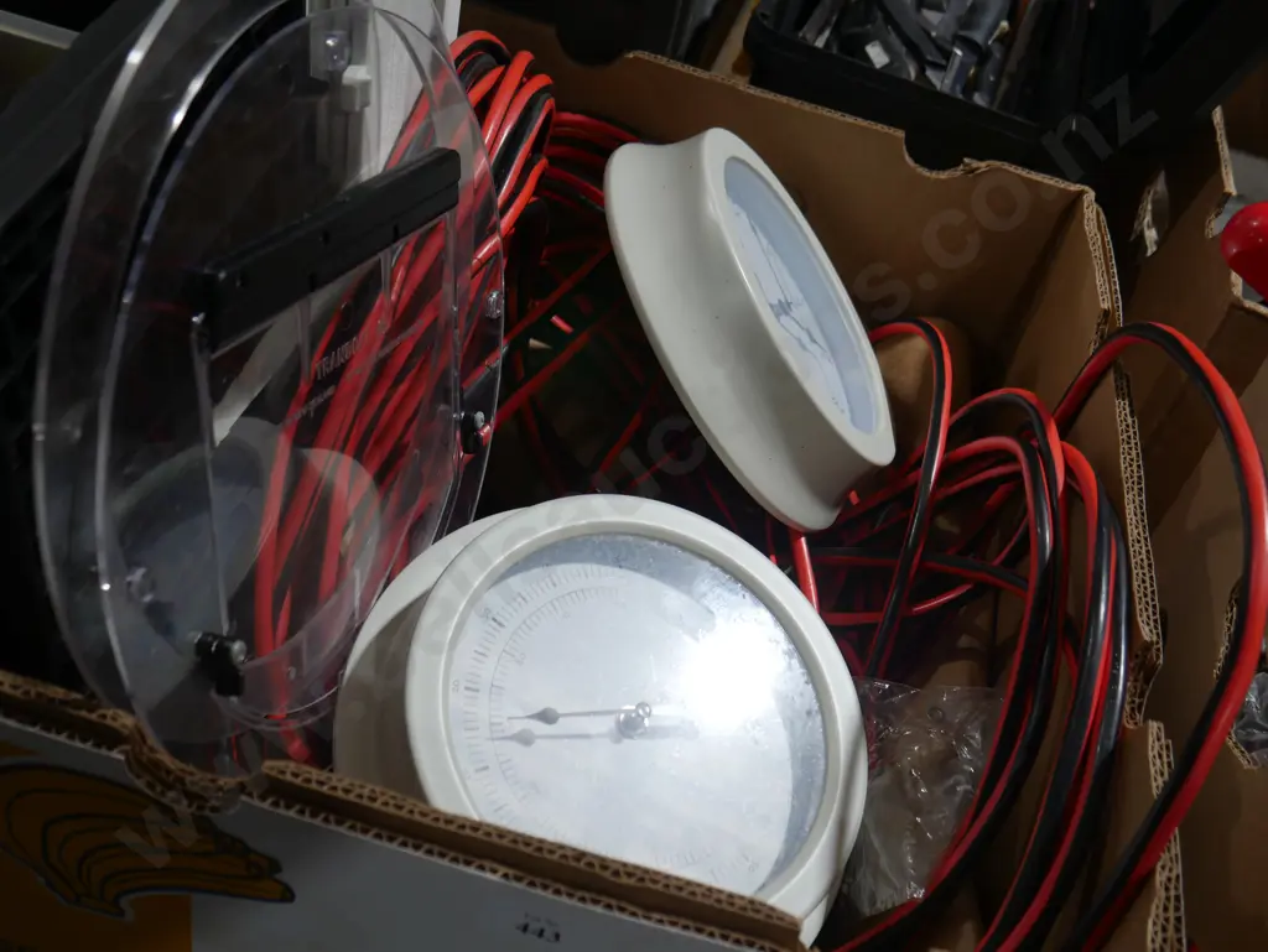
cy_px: 476
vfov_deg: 39.7
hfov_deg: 51.3
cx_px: 634
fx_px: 1319
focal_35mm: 36
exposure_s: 1/60
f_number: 4
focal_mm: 18
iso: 250
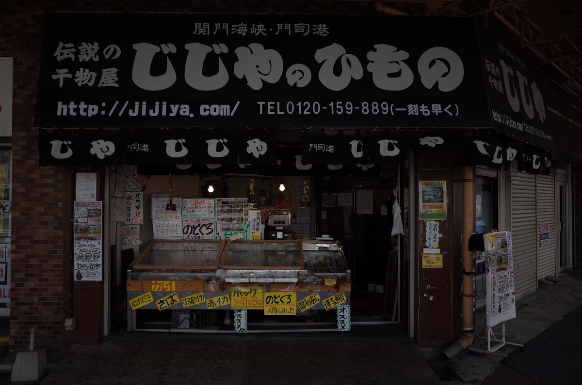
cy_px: 192
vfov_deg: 46.2
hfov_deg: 65.6
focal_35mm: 28
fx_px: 452
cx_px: 291
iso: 100
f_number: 2.8
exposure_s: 1/1000
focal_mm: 18.3
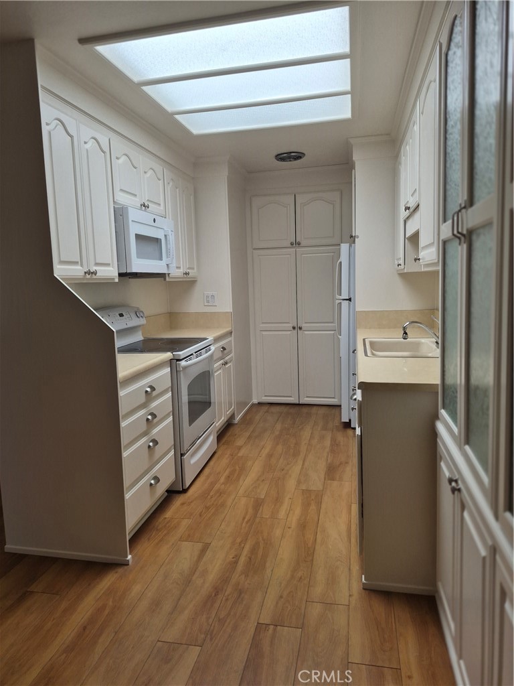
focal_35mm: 23
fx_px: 455
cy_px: 343
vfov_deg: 73.9
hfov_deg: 58.9
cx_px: 257
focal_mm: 5.4
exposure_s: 1/638
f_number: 1.8
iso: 80
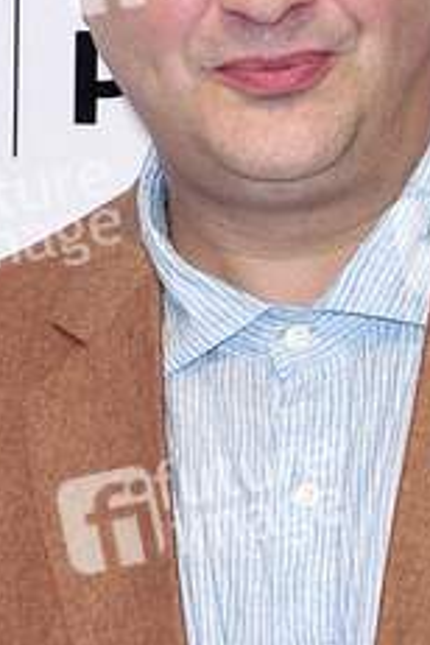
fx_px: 1397
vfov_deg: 25.3
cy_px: 89
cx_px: 283
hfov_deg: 17.5
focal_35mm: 78
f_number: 4
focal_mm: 45
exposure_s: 1/320
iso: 400
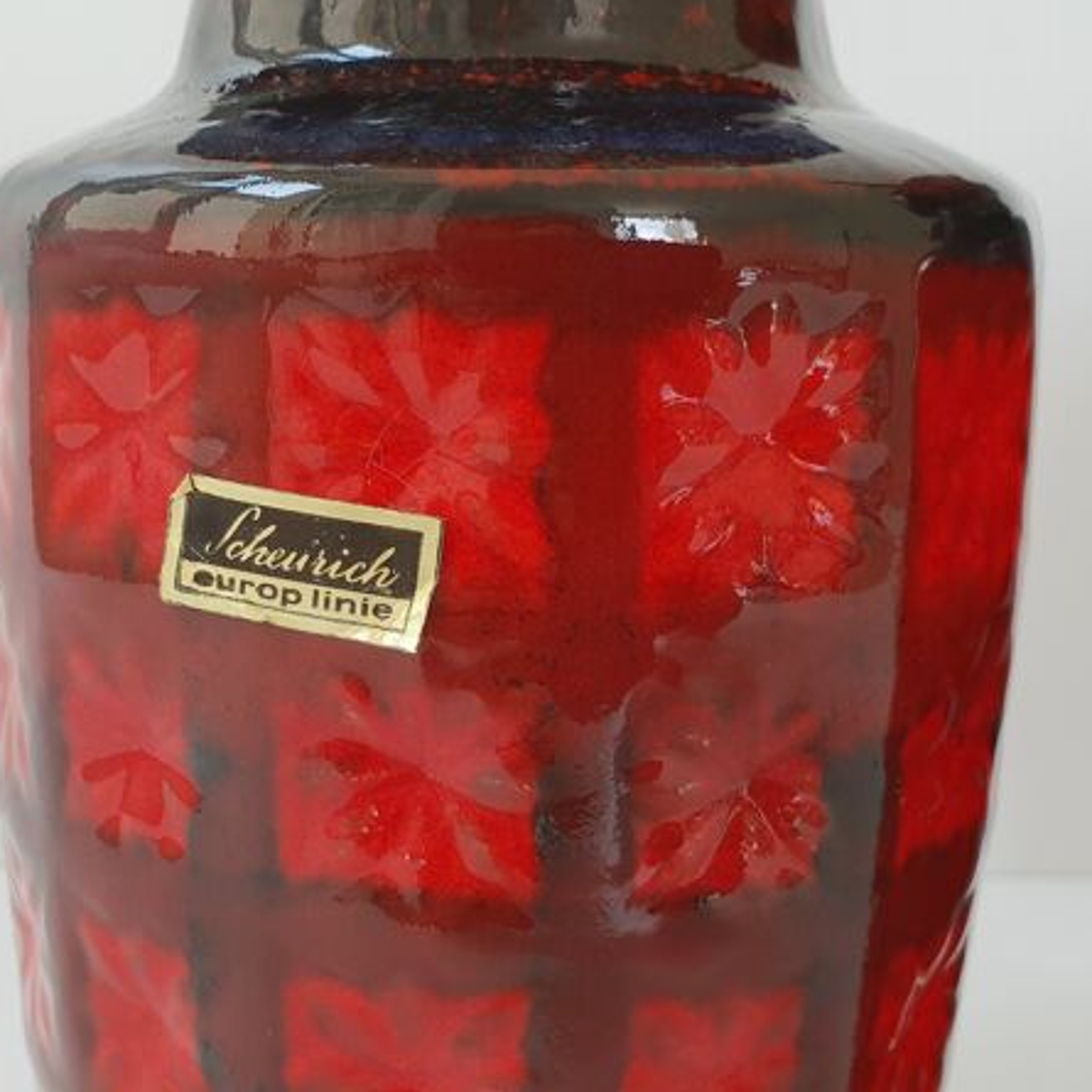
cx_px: 388
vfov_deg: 52.5
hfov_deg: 51.8
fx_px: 1106
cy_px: 547
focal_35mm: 31
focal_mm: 4.3
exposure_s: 1/100
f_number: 2.4
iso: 80
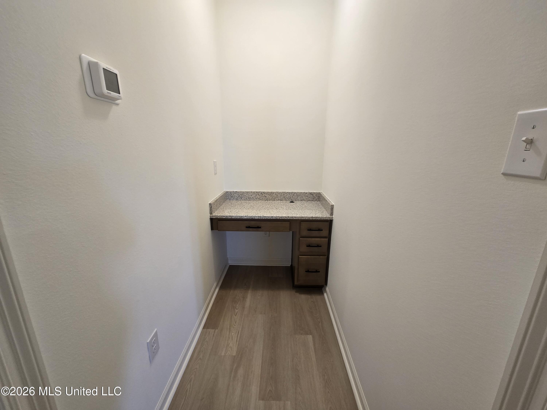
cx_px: 274
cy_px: 205
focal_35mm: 13
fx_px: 205
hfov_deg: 106.2
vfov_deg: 89.9
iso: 100
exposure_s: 1/60
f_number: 2.2
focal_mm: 2.2
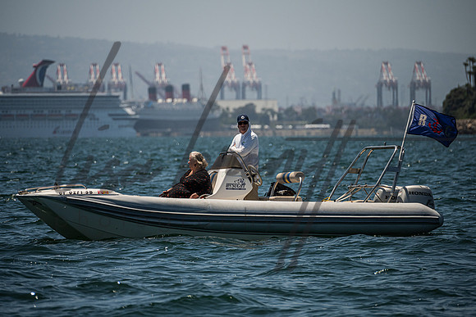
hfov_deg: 5.2
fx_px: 5290
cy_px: 158
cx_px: 238
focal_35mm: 400
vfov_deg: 3.4
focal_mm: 400
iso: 400
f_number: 8
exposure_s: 1/3200
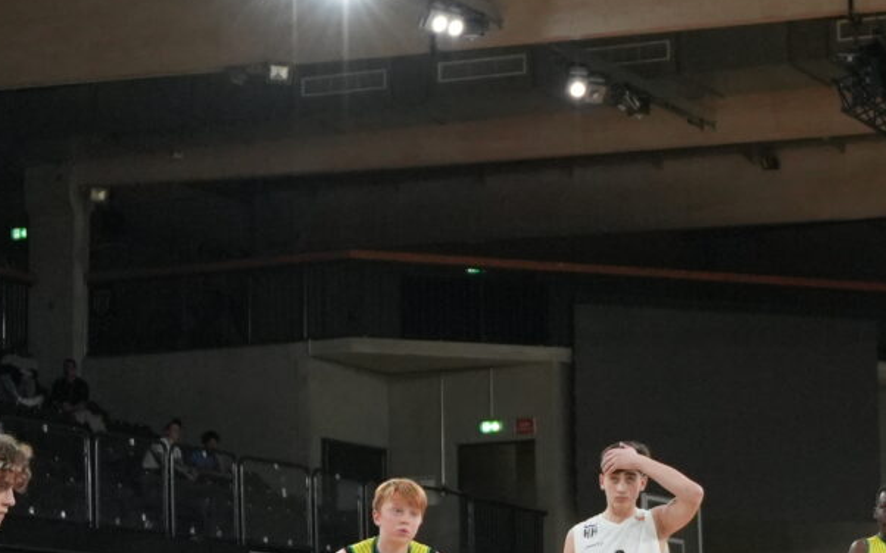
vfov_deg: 10.1
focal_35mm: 130
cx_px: 734
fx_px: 3138
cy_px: 293
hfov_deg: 15.9
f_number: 2.8
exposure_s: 1/1000
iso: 1250
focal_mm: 20
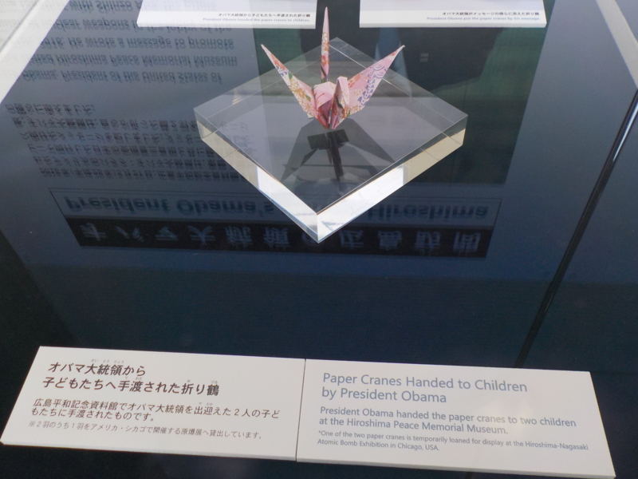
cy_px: 240
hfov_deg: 60.0
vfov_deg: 46.8
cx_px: 319
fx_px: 553
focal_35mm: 30
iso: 125
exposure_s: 1/60
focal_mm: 4.1
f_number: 3.3
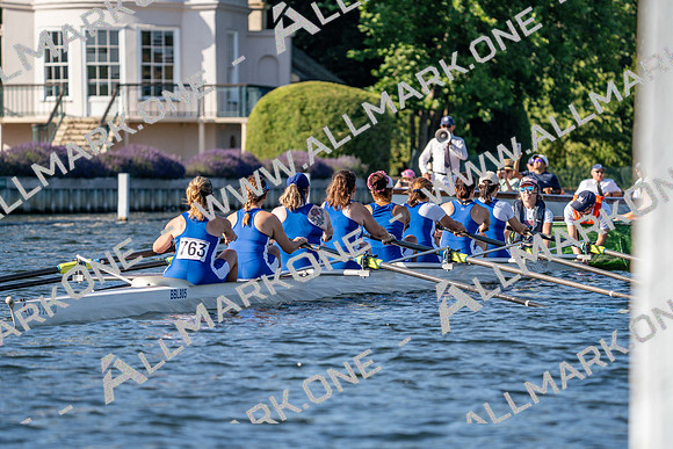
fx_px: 4581
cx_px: 336
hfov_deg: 8.4
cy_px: 224
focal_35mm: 245
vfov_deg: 5.6
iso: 320
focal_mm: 245
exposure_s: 1/1600
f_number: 5.6
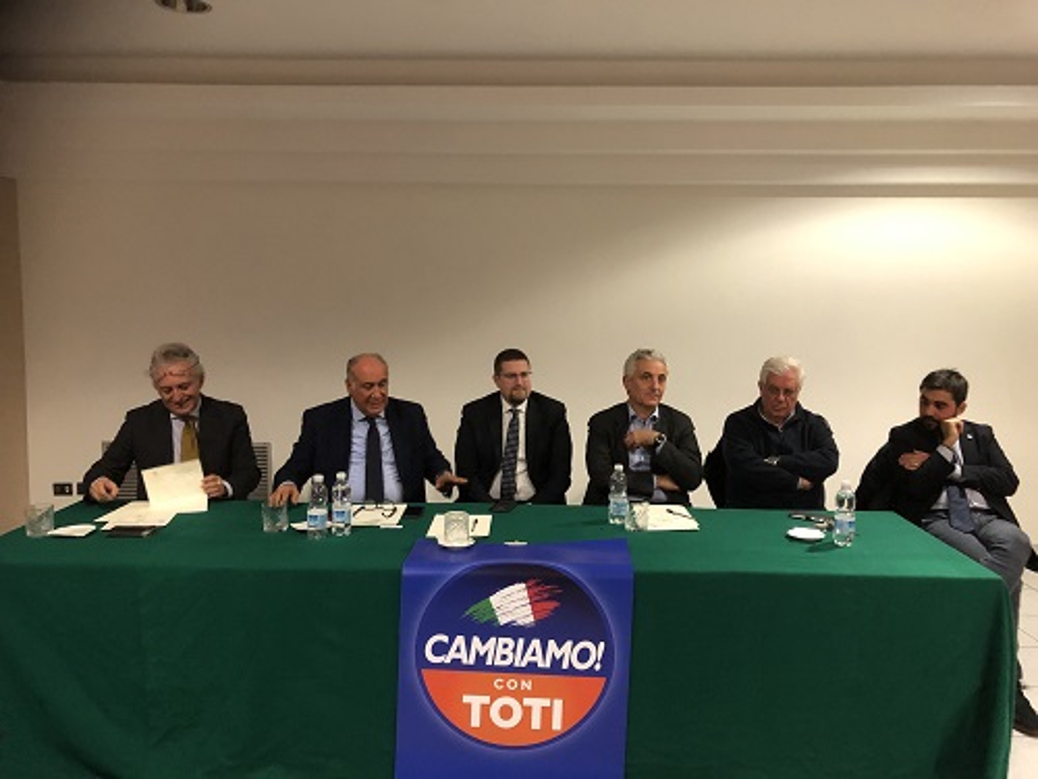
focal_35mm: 28
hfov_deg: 63.4
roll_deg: -0.9
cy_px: 390
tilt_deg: -6.6
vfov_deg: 49.7
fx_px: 840
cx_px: 519
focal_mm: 3.99
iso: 80
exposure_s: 1/5
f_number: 1.8
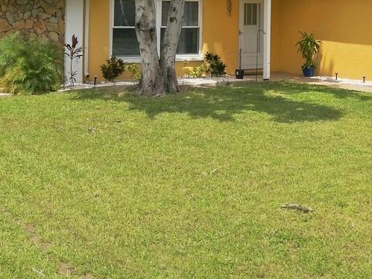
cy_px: 2
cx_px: 277
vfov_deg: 18.6
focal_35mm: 77
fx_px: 827
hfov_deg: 25.1
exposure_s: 1/5000
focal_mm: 8.7
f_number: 1.8
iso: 200
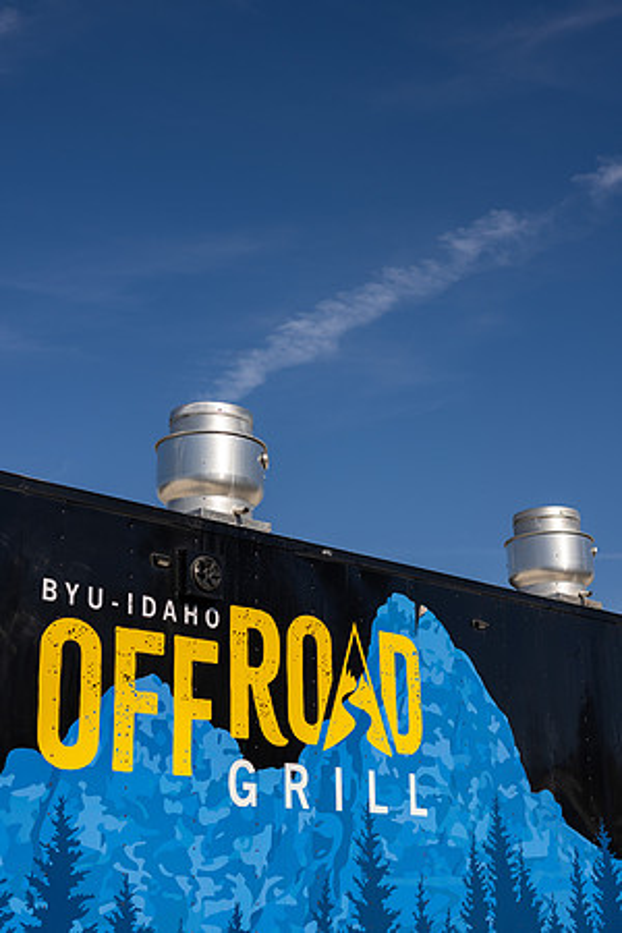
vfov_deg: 39.6
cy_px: 466
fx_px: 1296
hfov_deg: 27.0
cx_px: 311
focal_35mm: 50
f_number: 5
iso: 100
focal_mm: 50
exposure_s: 1/1250
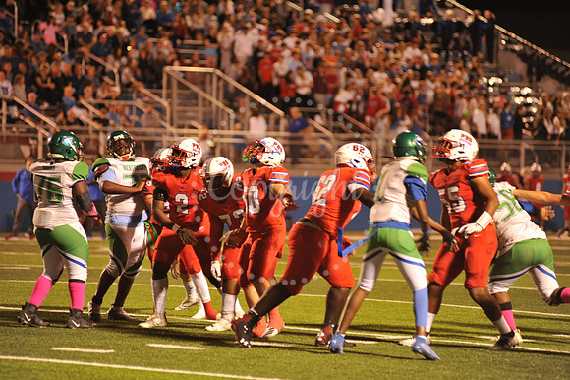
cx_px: 285
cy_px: 190
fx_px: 3165
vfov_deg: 6.9
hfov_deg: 10.3
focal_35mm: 200
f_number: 2.8
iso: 2000
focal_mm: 200
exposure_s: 1/200
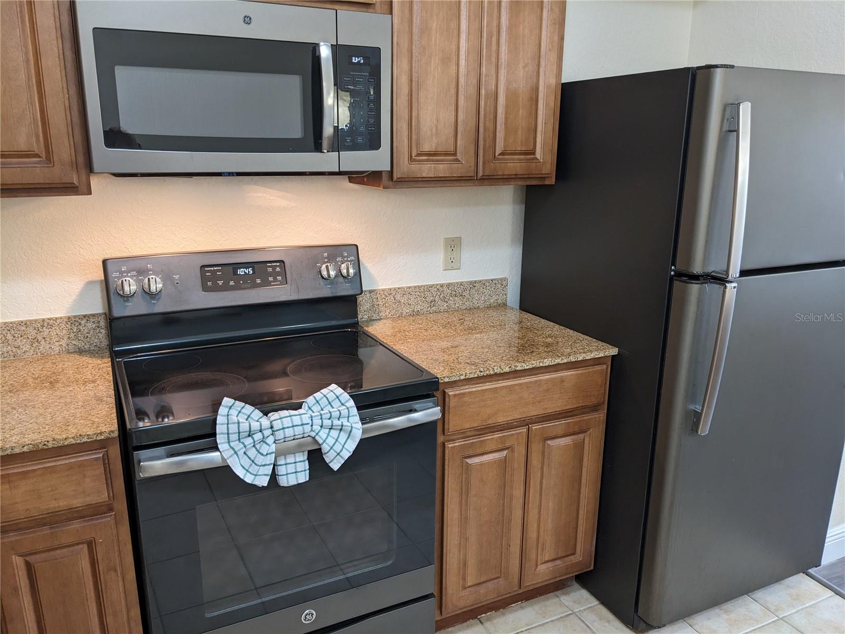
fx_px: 659
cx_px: 422
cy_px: 317
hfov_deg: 65.3
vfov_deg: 51.4
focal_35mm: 27
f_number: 1.73
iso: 109
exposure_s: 1/24
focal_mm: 4.38
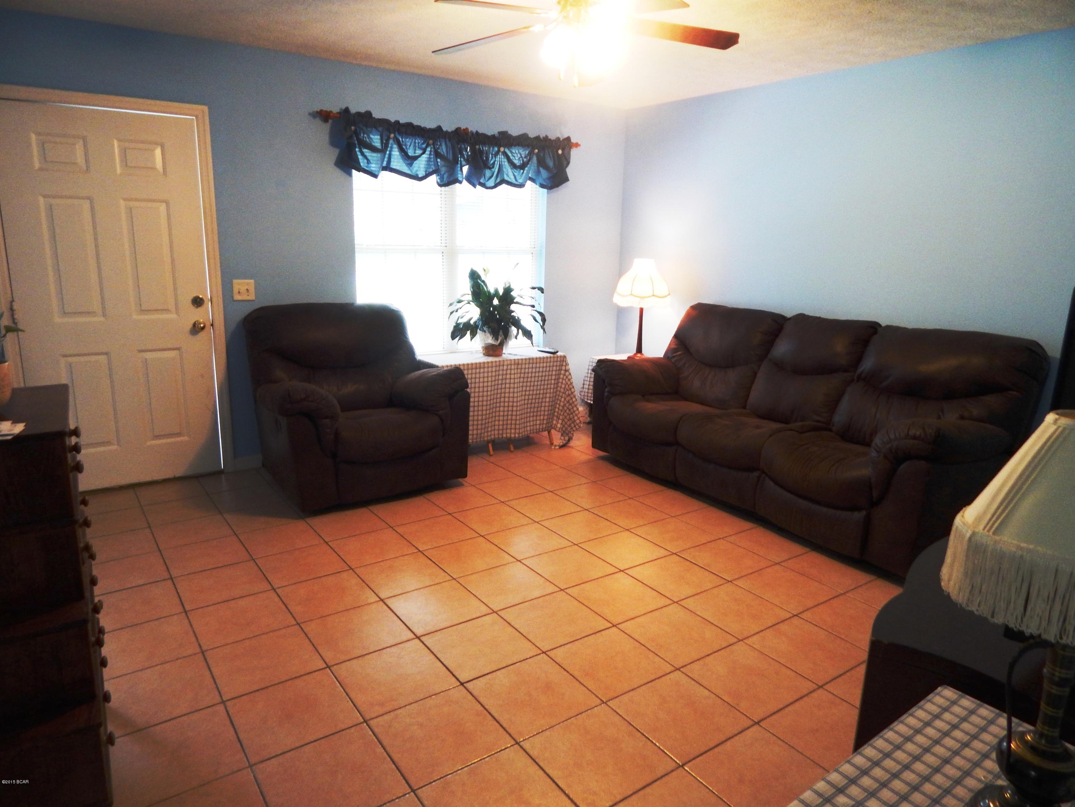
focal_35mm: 22
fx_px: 683
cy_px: 404
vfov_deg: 61.1
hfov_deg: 76.4
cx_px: 538
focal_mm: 4
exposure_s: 1/30
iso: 250
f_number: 3
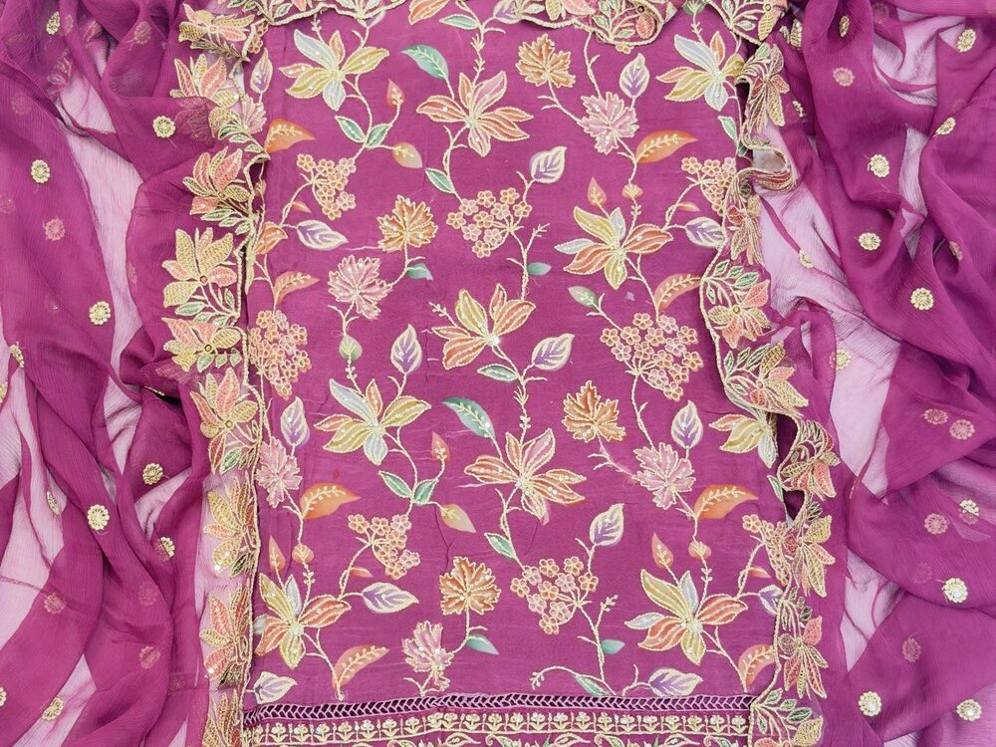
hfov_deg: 39.7
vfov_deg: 30.3
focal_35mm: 48
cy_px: 374
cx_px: 498
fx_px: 1381
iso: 160
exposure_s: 1/100
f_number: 1.78
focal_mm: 6.76
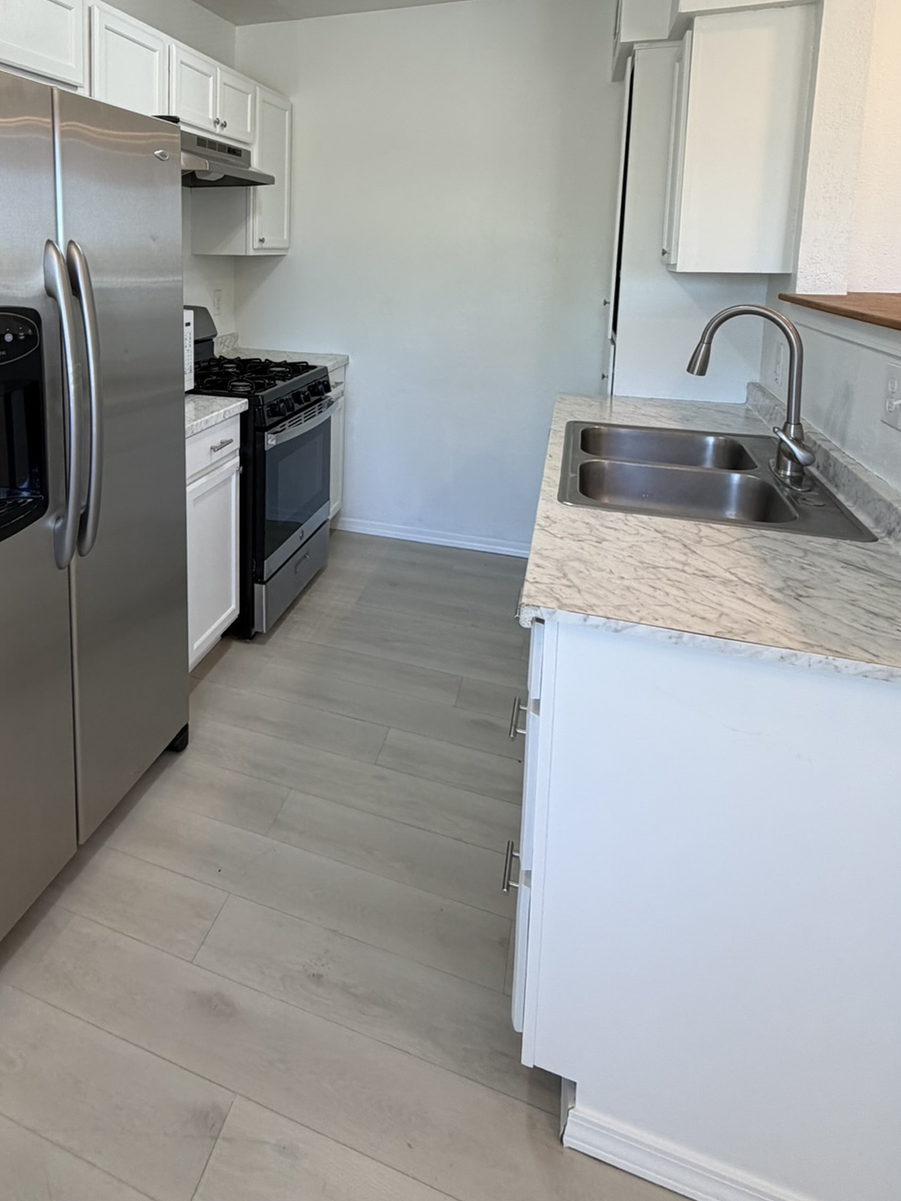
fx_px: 764
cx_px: 272
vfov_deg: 72.8
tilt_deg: -7.5
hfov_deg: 59.1
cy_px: 352
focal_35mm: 22
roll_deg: -0.5
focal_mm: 2.22
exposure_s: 1/120
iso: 160
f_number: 2.2
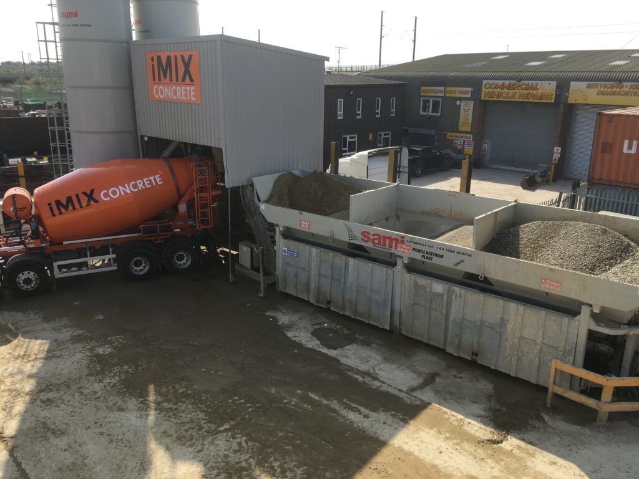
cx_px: 320
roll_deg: -0.5
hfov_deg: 61.7
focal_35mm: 29
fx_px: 535
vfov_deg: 48.2
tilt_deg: -15.6
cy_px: 240
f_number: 2.2
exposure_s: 1/938
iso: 25
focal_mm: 4.15
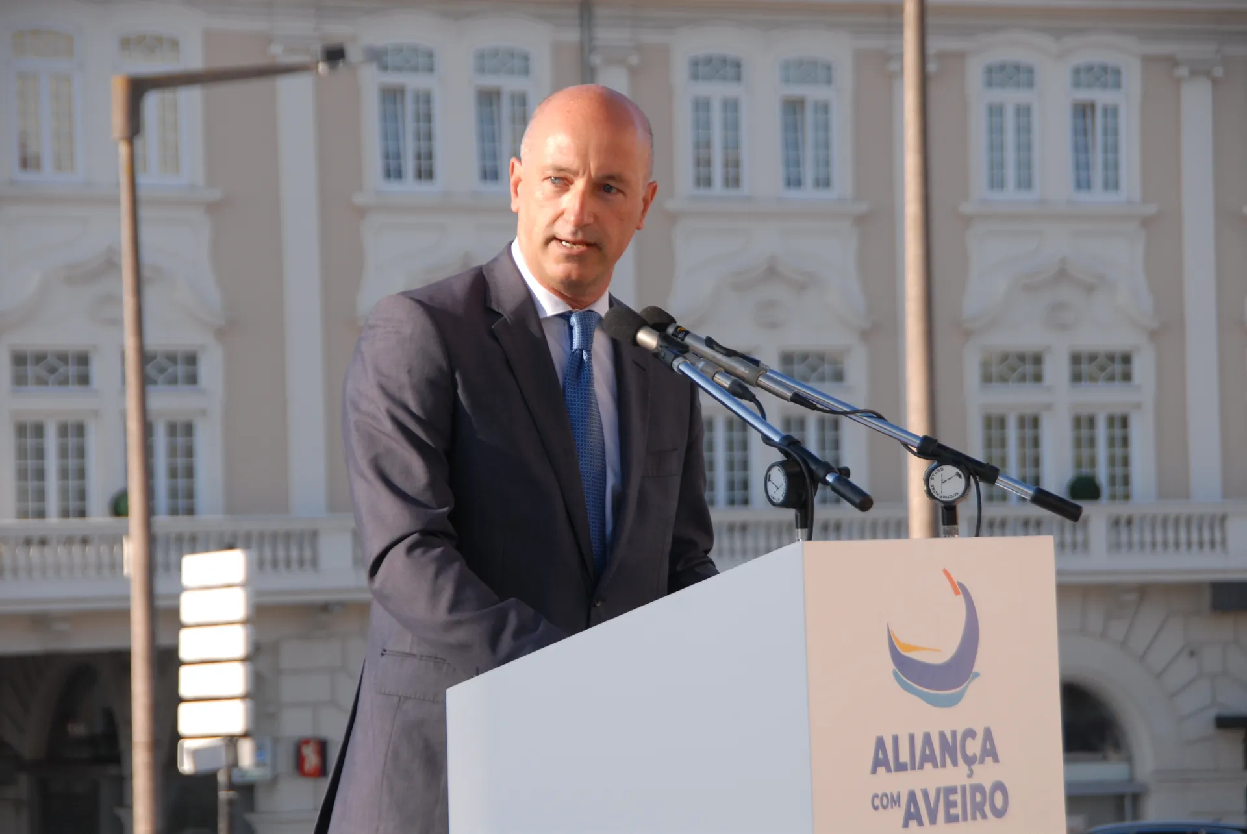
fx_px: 5722
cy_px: 417
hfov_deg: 12.4
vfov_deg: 8.3
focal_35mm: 165
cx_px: 624
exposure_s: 1/250
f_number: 8
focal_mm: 110
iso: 200
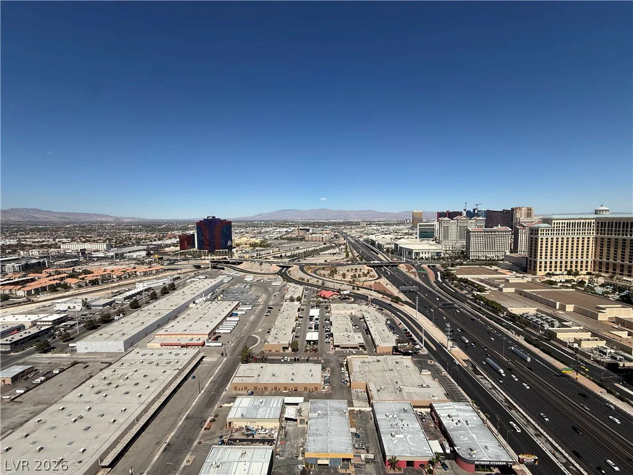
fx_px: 256
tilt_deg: -4.4
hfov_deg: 102.1
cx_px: 316
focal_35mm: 14
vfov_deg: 85.7
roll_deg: +0.7
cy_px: 238
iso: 50
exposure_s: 1/5155
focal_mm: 2.22
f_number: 2.2
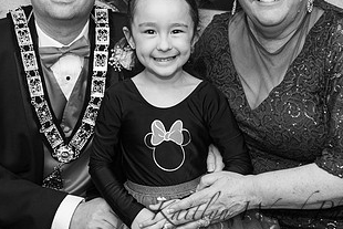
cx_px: 150
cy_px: 40
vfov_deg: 19.0
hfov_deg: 28.4
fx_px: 677
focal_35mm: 71
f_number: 4
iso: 800
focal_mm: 38
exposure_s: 1/200
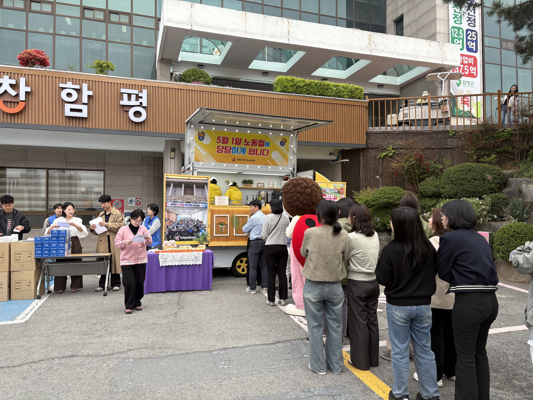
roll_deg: +1.3
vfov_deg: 53.1
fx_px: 400
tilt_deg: +2.1
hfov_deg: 67.3
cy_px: 200
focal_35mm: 26
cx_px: 266
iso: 50
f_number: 1.6
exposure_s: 1/607
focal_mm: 5.96
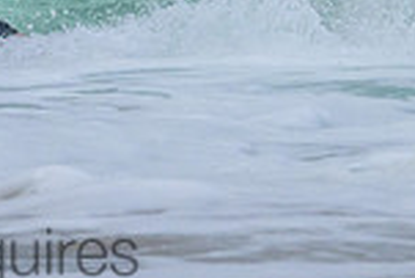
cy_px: -324
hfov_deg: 1.1
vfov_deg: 0.7
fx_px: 22177
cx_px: 104
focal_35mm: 1922
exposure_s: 1/1600
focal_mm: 410
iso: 2000
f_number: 10
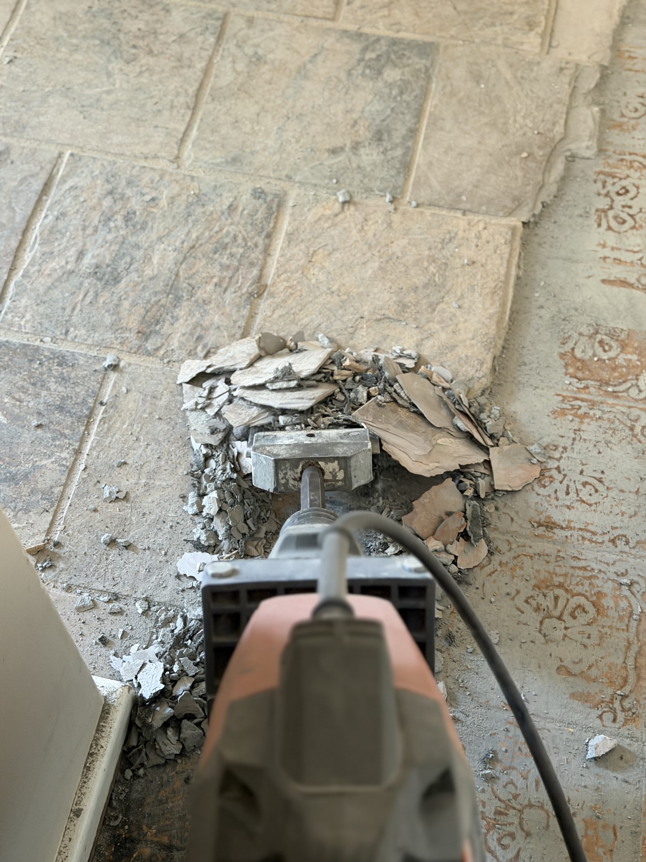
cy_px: 431
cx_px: 323
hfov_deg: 30.3
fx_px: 1194
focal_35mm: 48
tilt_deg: -57.6
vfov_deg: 39.7
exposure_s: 1/40
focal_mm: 6.76
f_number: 1.78
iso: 500
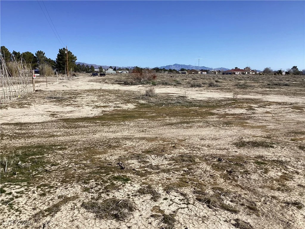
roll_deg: -0.8
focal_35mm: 31
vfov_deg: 45.4
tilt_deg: -7.5
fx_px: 273
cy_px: 114
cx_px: 152
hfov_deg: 58.4
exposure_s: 1/2092
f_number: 2.4
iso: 25
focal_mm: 3.3
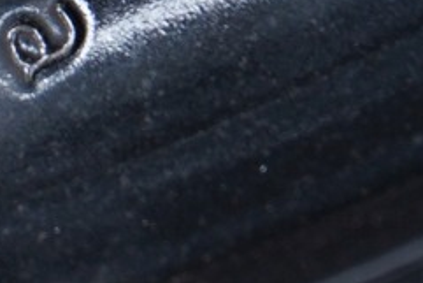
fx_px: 5984
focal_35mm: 509
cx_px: -265
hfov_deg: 4.0
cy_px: -477
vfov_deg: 2.7
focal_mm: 64
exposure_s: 1/100
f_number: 7.1
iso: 250
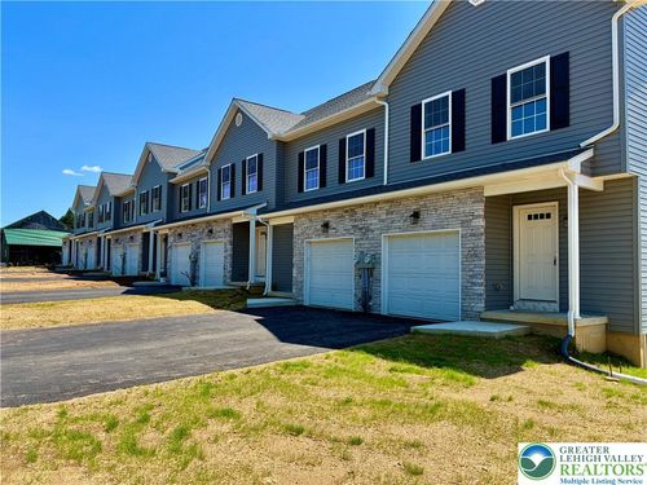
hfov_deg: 67.3
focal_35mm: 26
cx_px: 324
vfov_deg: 53.1
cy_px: 242
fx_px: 486
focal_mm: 5.96
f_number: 1.6
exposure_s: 1/2012
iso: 50
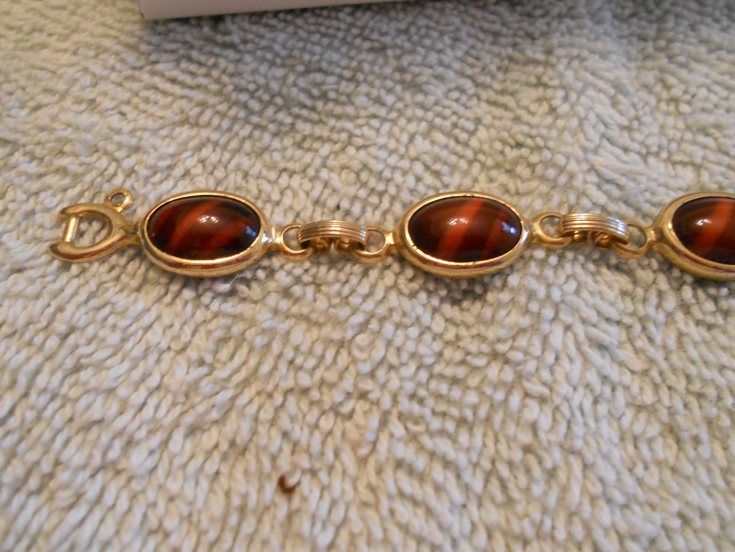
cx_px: 368
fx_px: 679
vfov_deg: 44.2
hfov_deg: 56.8
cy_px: 276
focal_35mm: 32
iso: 320
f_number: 3.5
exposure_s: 1/30
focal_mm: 5.8
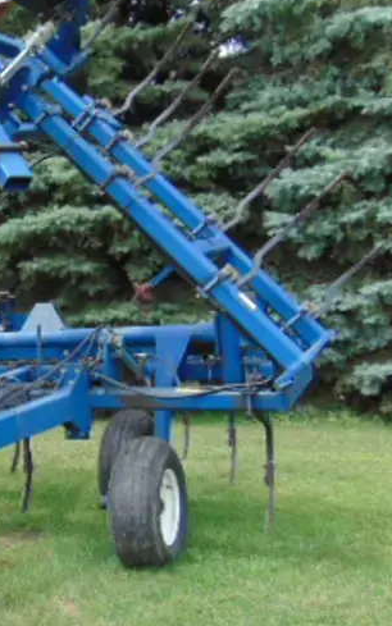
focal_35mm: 52
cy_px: 349
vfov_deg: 38.8
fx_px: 888
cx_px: -151
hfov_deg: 21.8
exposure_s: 1/500
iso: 80
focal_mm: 4.5
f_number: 3
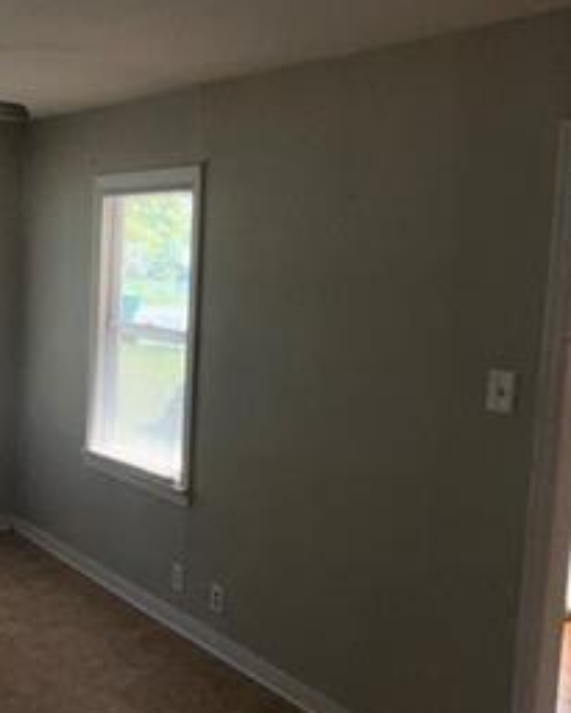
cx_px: 103
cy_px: 329
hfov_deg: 35.2
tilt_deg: -12.7
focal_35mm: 41
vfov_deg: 44.7
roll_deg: -3.3
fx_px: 866
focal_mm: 2.22
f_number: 2.2
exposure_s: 1/121
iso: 40
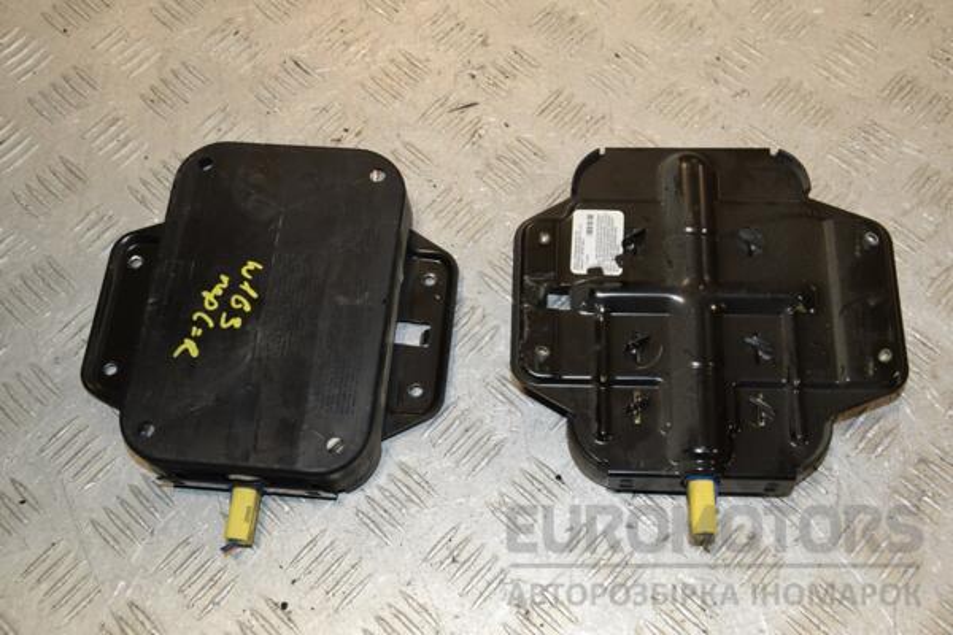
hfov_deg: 46.4
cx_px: 476
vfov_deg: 31.9
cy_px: 318
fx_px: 1112
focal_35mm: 42
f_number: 8
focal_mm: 28
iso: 800
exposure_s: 1/200
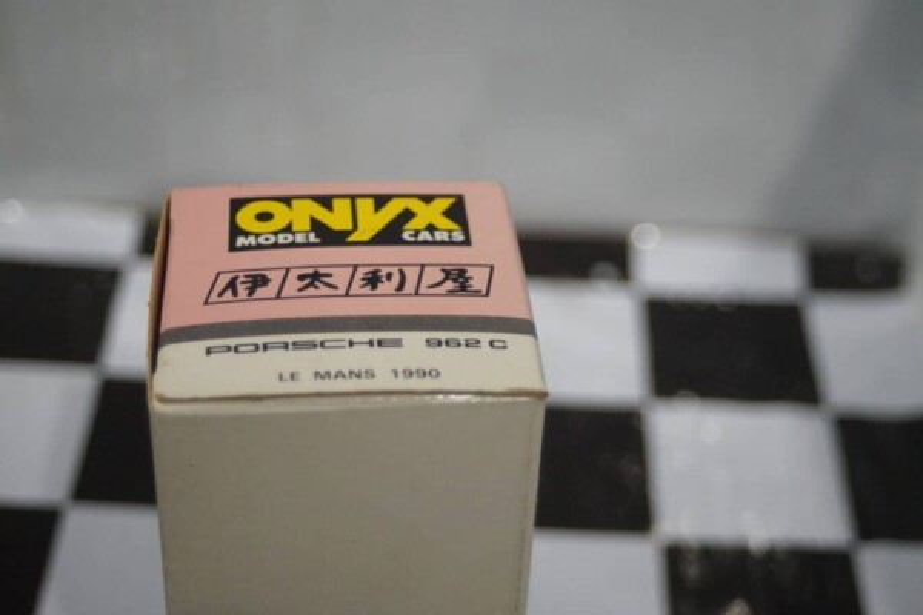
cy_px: 308
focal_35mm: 75
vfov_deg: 18.2
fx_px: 1923
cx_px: 462
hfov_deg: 27.0
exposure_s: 1/160
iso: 2500
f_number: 4.5
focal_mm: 50
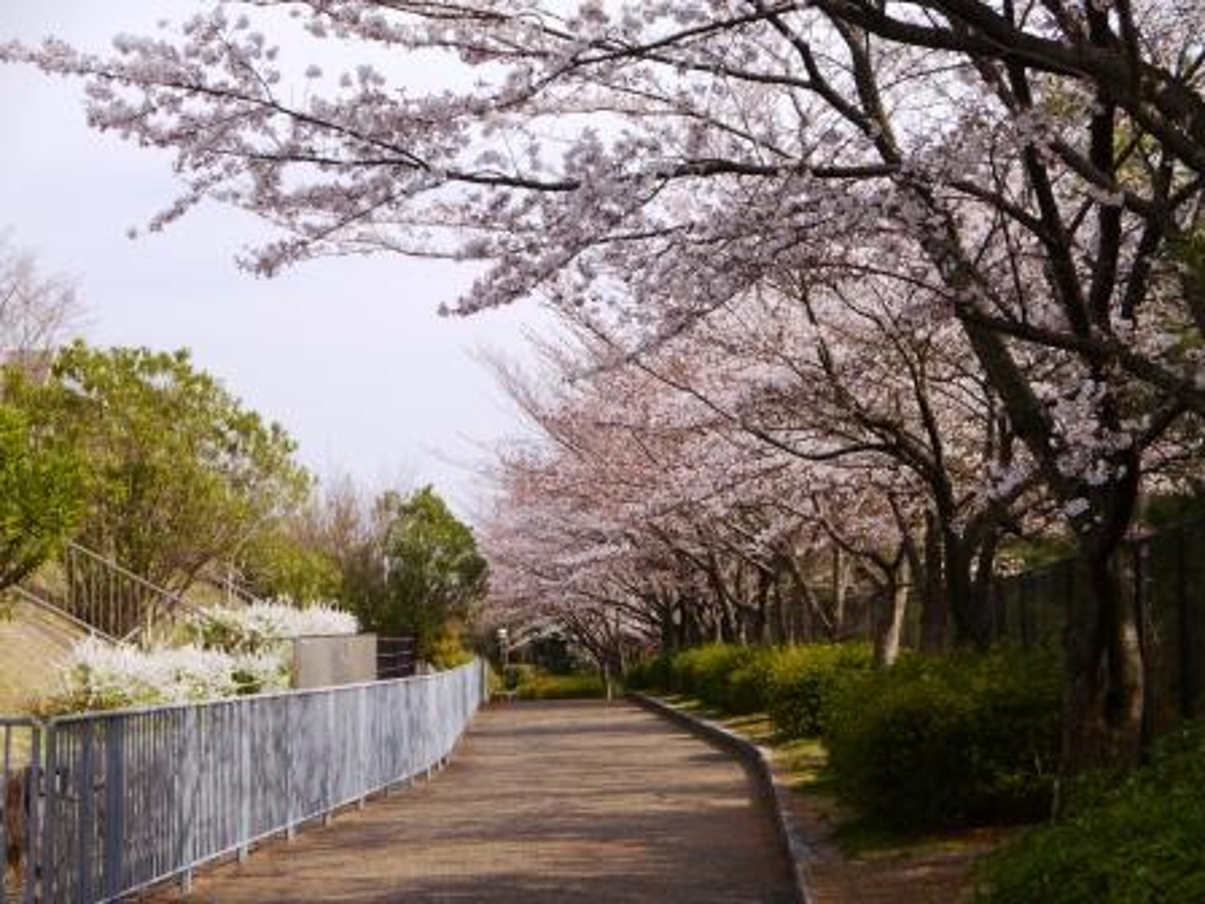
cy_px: 452
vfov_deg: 17.6
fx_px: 2924
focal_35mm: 84
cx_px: 602
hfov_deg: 23.3
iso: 160
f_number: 7.1
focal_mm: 42
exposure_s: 1/250
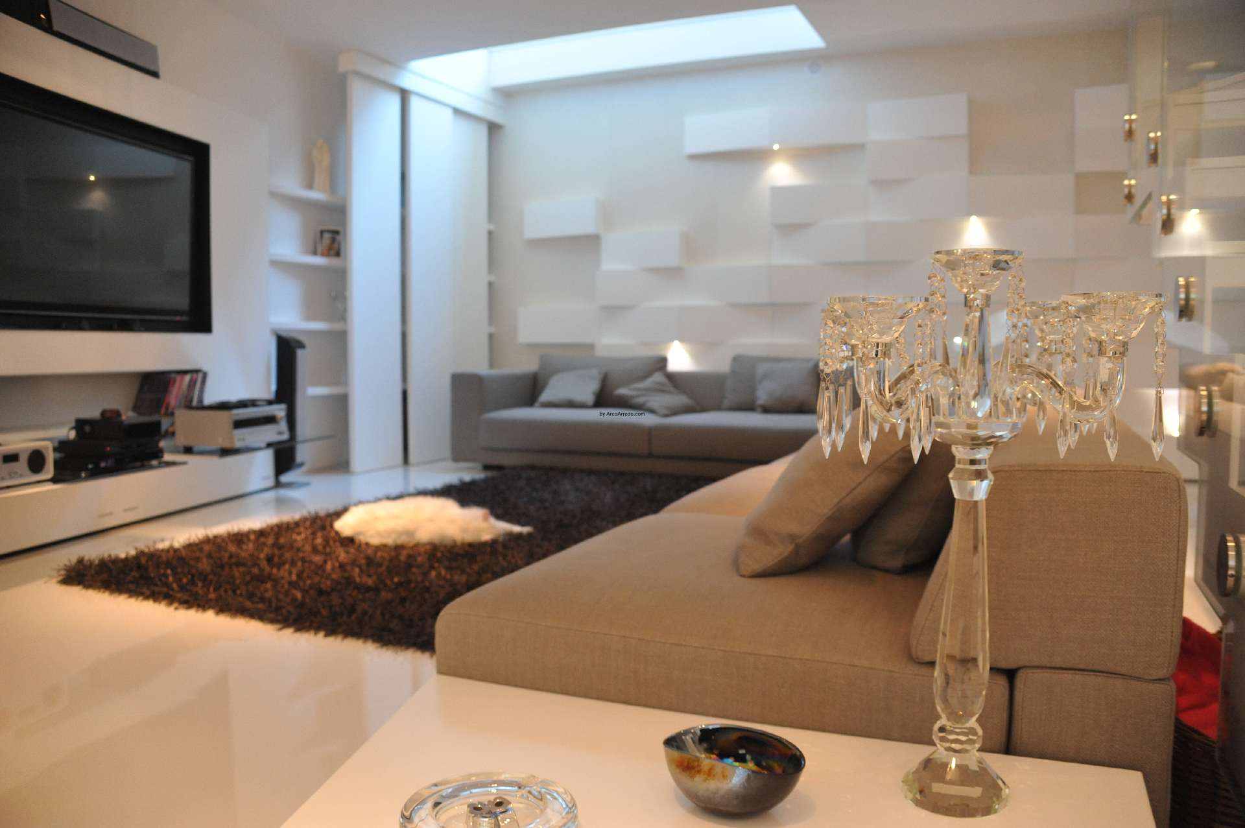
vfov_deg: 46.3
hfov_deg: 65.5
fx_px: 968
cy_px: 414
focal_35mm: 28
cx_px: 622
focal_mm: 28
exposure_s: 1/125
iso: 3200
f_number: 5.6
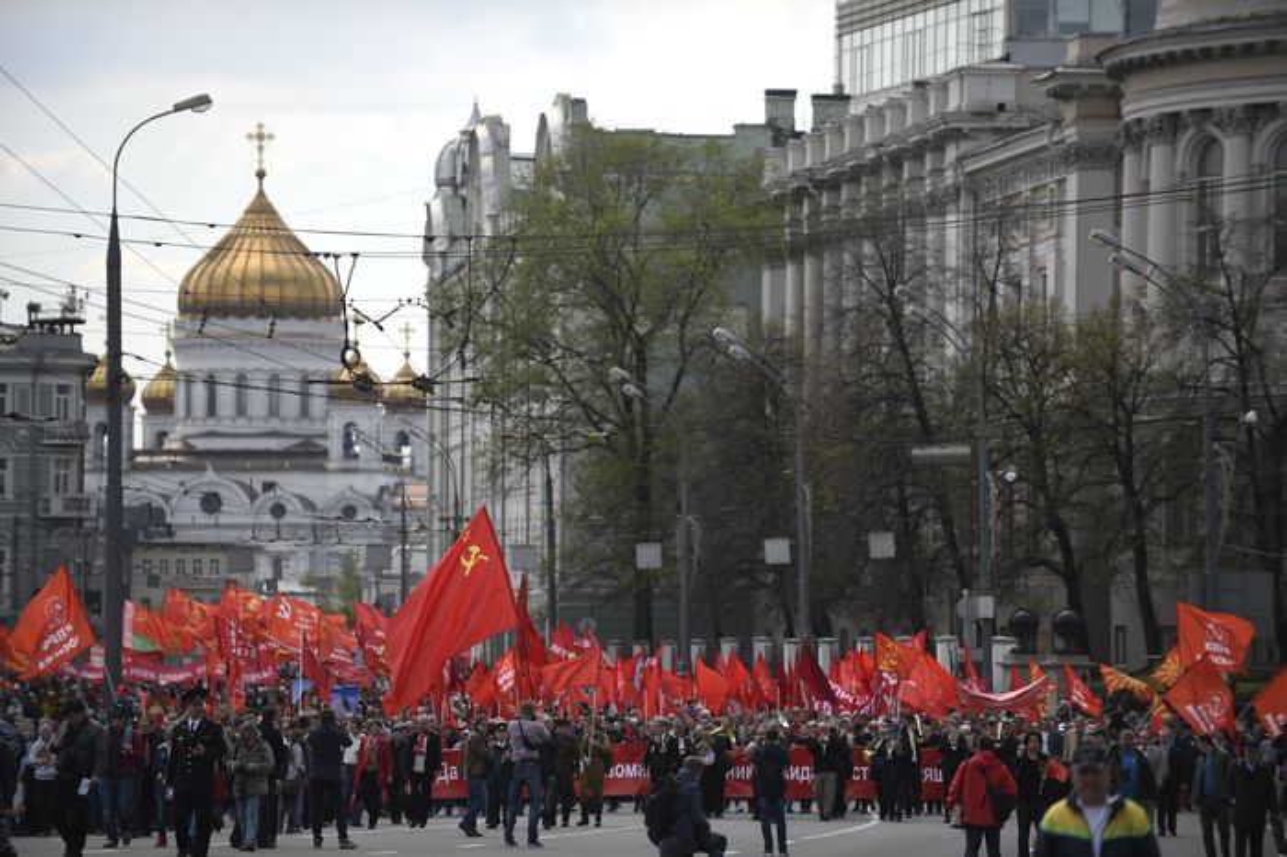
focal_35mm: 200
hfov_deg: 10.3
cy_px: 428
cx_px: 644
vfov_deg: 6.9
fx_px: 7146
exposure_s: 1/640
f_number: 2.8
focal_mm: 200
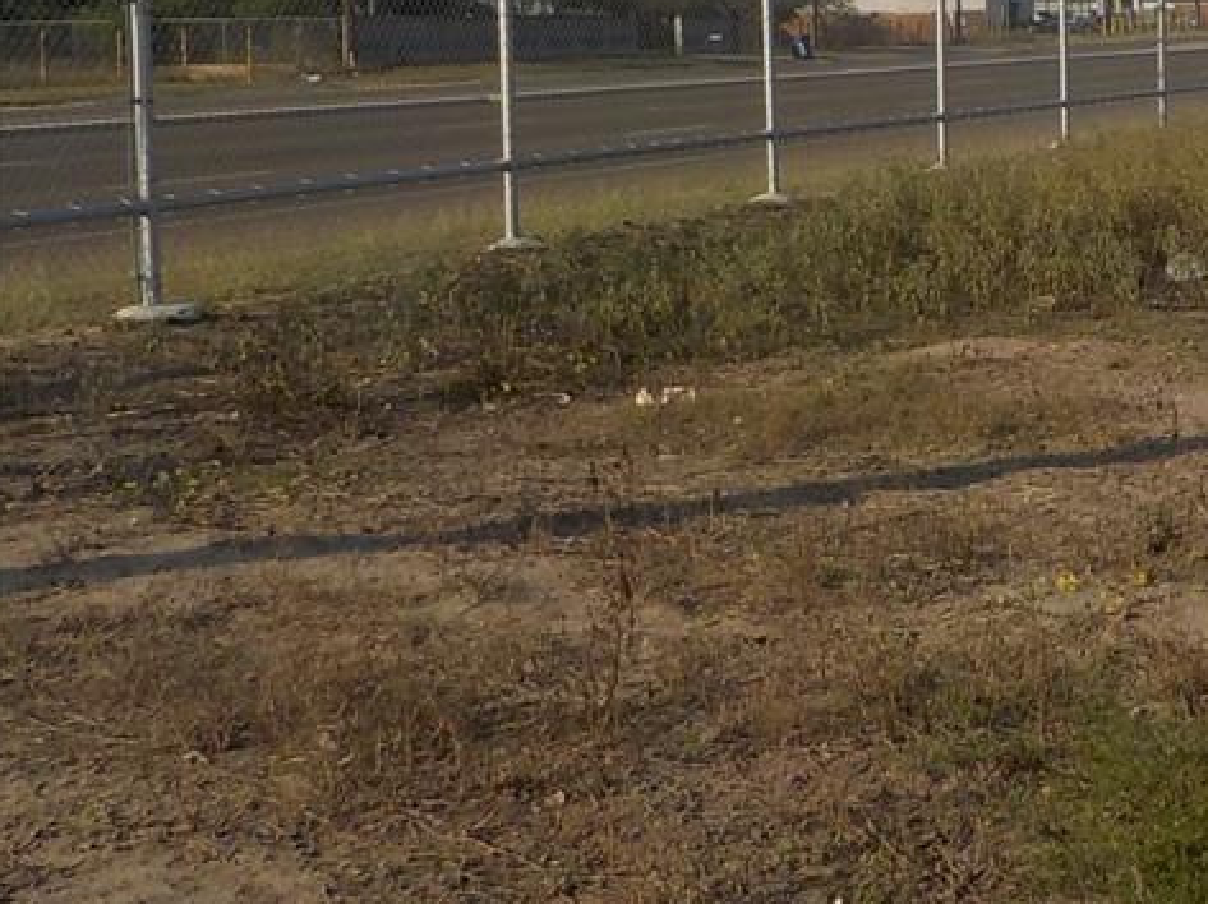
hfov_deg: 27.5
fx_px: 2267
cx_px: 1297
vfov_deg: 22.2
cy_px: 148
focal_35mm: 65
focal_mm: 4.1
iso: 125
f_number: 3.3
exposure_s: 1/2000
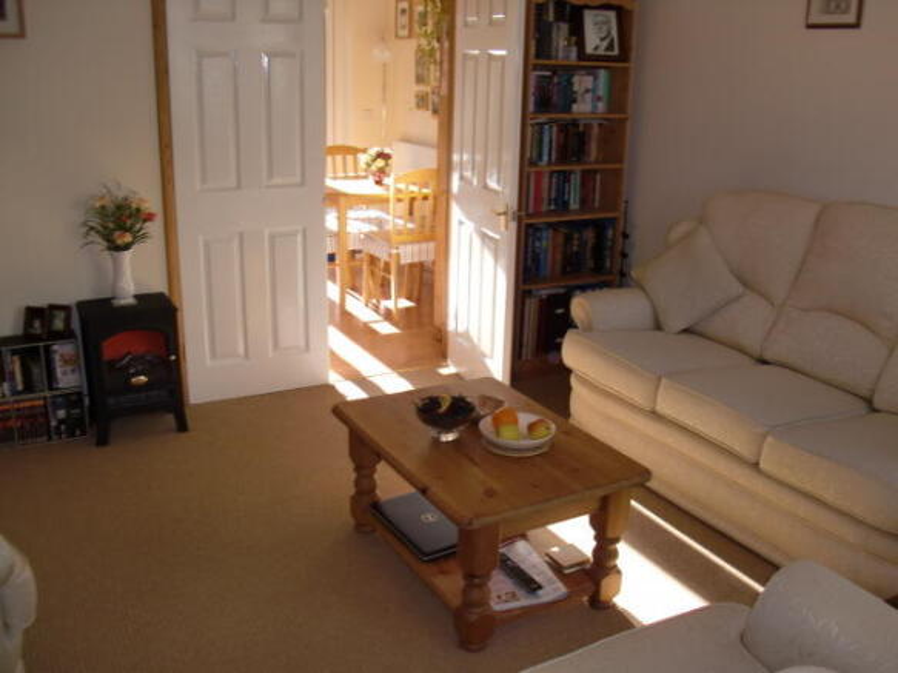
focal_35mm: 36
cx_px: 449
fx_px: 934
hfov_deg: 51.4
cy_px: 336
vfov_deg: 39.6
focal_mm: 6.3
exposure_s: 1/100
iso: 64
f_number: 2.8
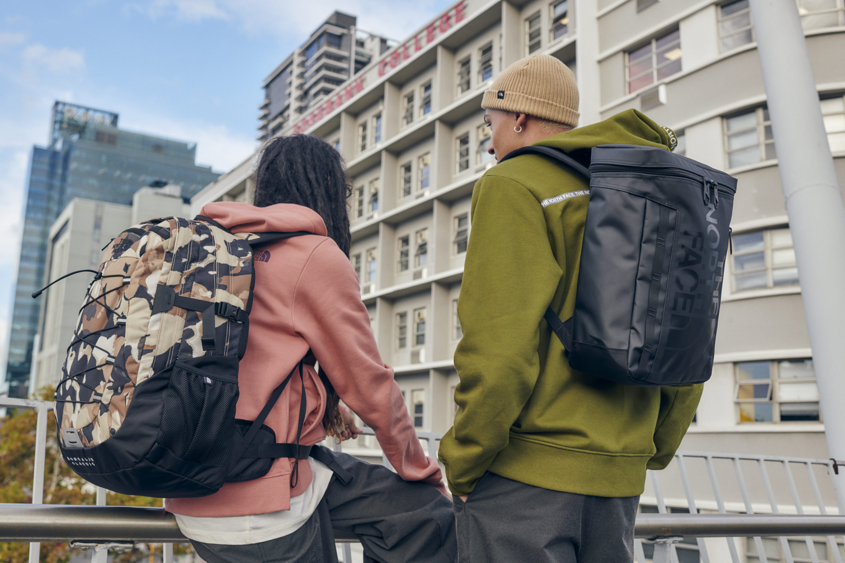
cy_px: 282
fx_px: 822
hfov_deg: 54.4
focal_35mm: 35
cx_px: 422
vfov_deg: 37.9
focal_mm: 35
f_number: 5.6
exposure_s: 1/160
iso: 125
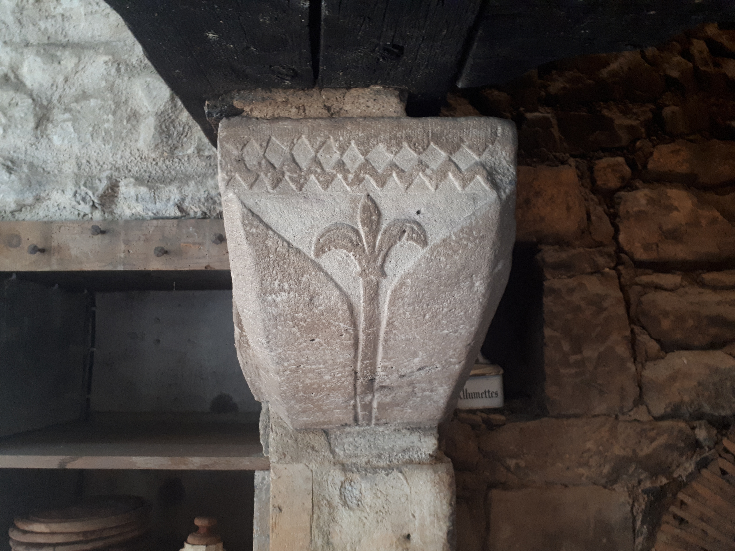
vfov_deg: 51.4
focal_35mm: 27
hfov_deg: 65.3
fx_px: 573
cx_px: 368
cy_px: 276
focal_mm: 3.6
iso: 200
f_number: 1.9
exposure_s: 1/25
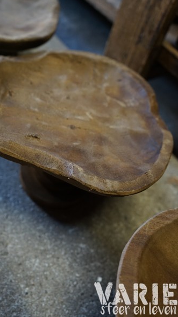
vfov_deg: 62.6
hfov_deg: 37.7
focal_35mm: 31
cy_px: 157
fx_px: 260
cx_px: 72
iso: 1600
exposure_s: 1/60
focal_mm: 29
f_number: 3.5
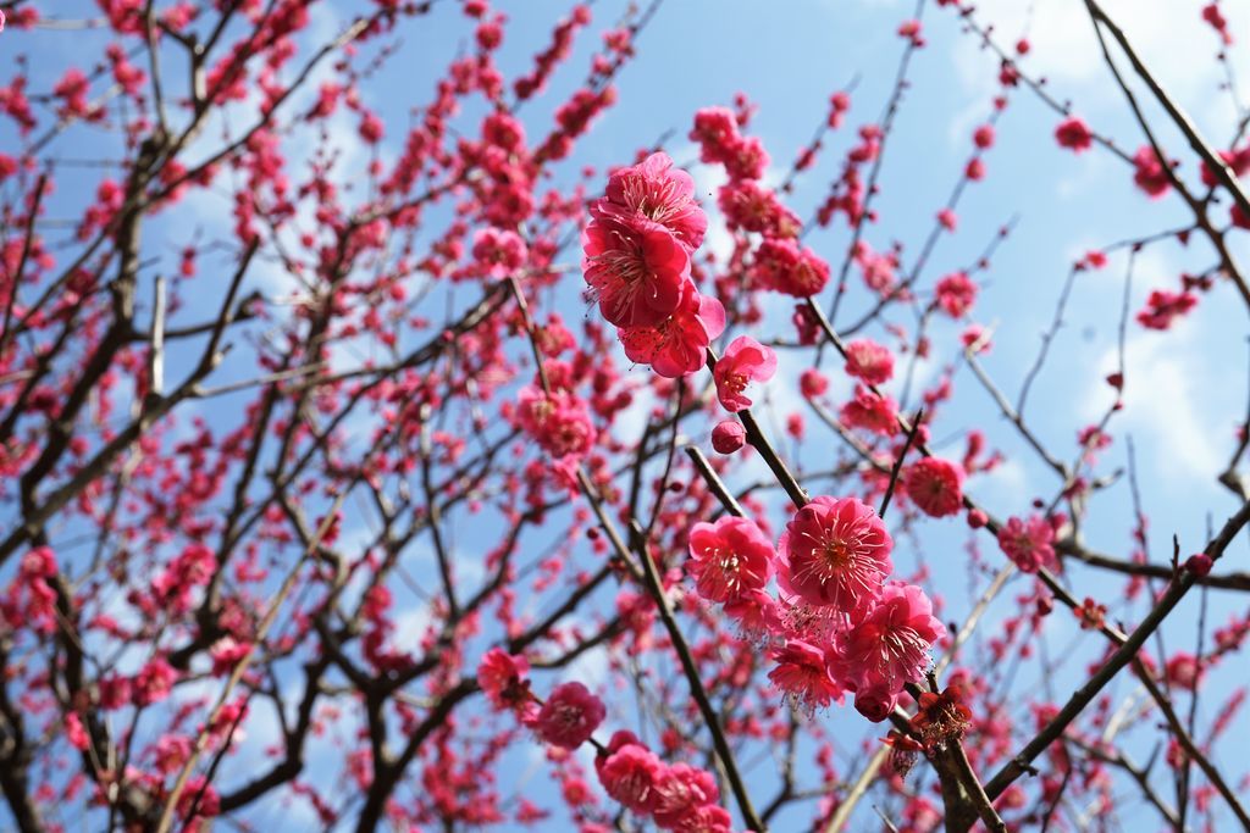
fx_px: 1563
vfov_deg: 29.9
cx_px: 625
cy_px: 416
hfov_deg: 43.6
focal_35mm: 45
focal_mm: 30
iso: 100
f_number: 9
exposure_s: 1/200
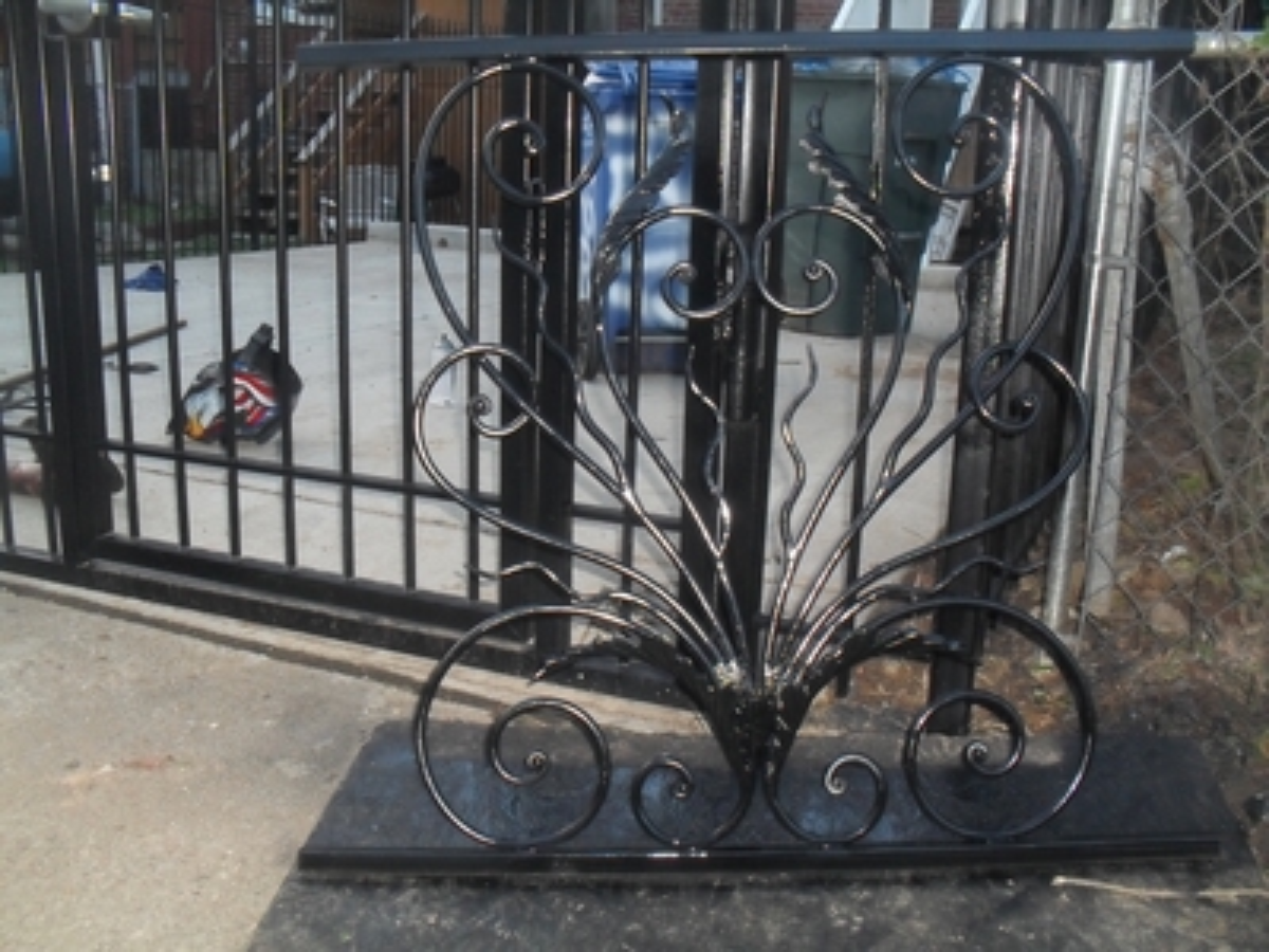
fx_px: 1283
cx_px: 634
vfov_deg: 40.7
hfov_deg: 52.6
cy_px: 476
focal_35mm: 35
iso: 240
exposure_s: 1/45
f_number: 3.2
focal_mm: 6.3
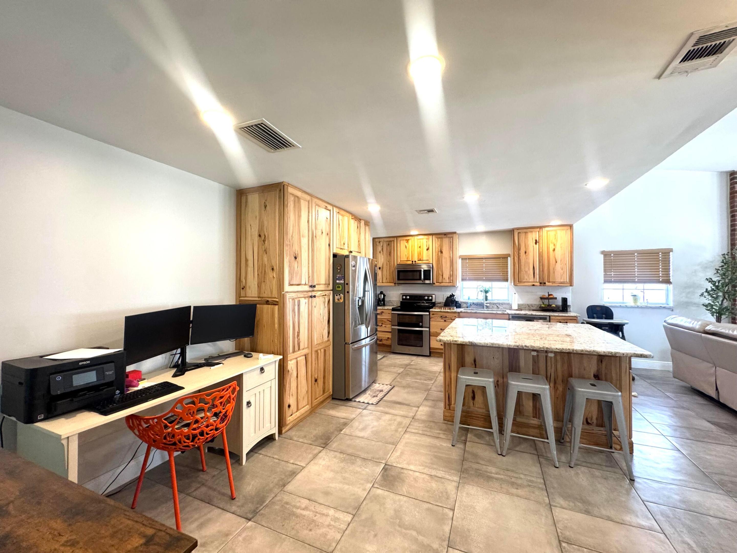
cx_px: 368
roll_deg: +0.0
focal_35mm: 14
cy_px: 276
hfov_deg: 102.1
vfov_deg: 85.7
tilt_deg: +0.6
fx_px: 298
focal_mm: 2.22
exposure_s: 1/120
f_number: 2.2
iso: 200
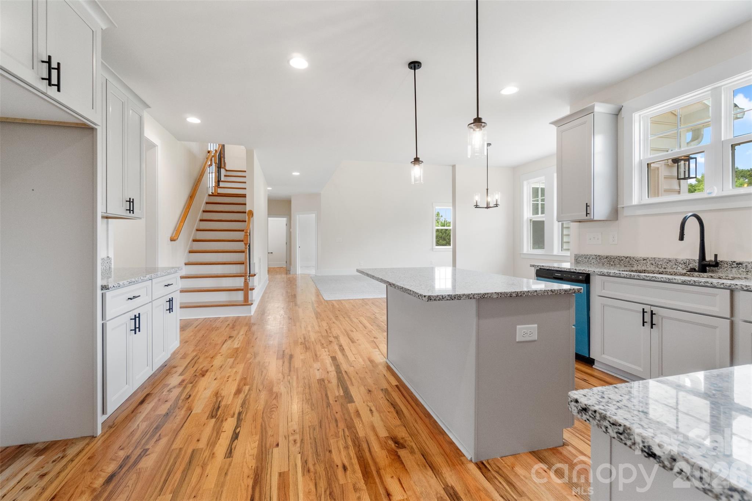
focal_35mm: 15
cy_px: 250
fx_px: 313
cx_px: 376
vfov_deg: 77.3
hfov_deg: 100.4
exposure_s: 1/30
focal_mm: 10
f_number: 7.1
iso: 640
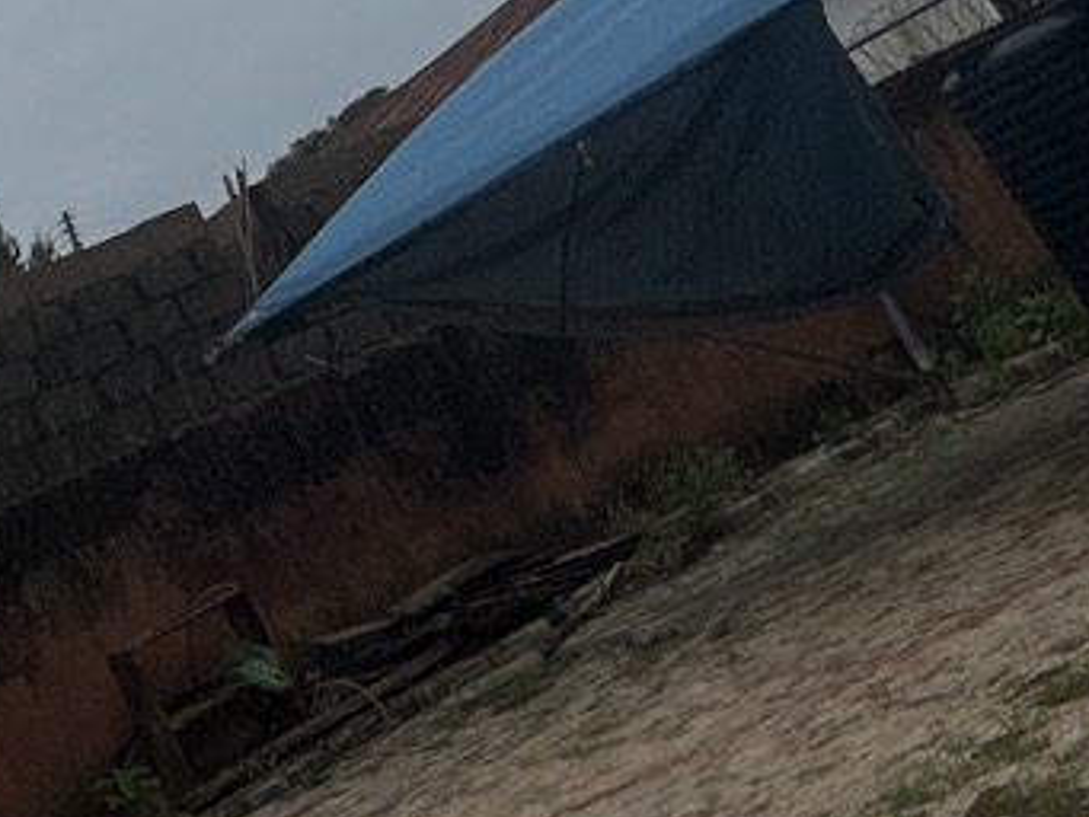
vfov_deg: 15.1
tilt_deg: +31.3
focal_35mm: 82
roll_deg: +25.6
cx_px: -329
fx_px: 2581
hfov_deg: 21.5
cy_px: -750
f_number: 2.2
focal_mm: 2.22
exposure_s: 1/3861
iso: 50
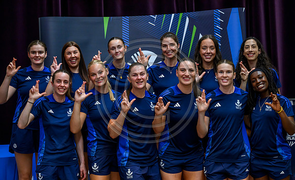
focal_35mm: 79
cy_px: 81
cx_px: 148
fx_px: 631
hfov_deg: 26.3
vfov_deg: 16.2
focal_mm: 77
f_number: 3.5
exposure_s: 1/400
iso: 4000
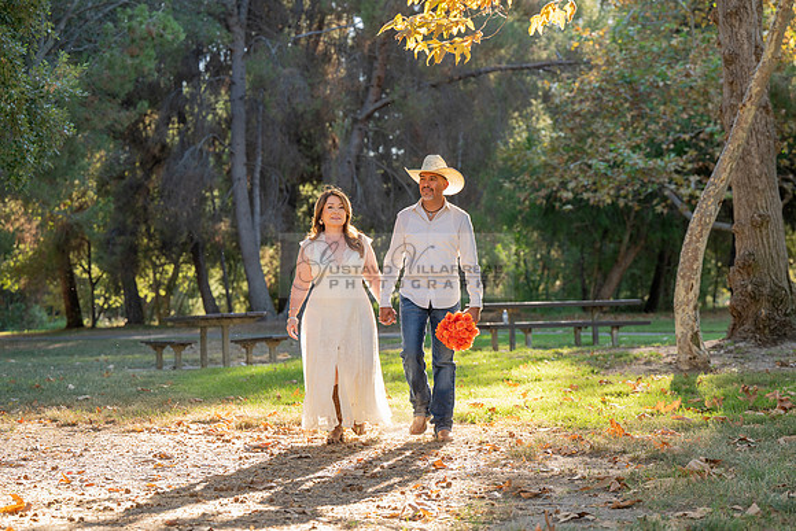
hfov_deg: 23.6
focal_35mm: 86
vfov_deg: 15.9
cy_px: 266
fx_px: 1902
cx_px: 398
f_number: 4
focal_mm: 86
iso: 200
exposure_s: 1/200
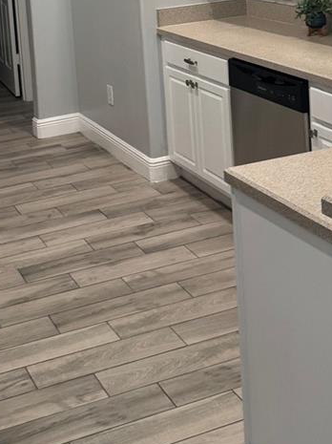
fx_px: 794
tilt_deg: -7.2
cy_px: -10
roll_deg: +4.4
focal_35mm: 62
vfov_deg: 29.0
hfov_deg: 23.5
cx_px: 101
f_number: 1.78
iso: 250
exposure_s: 1/60
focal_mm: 6.76
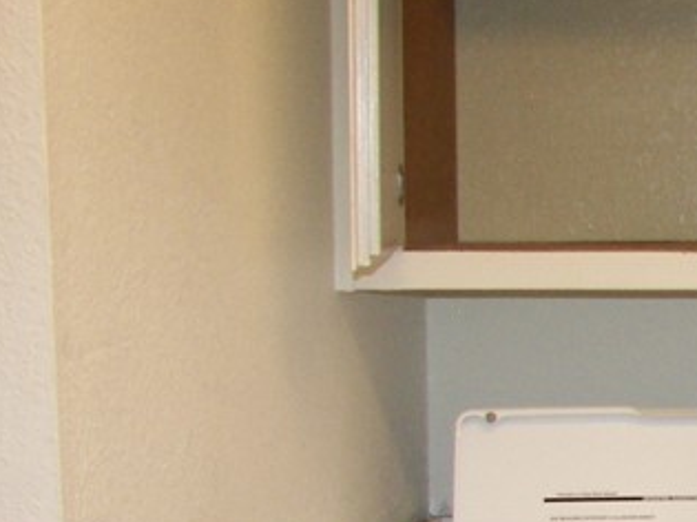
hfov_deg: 15.3
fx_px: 2355
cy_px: 659
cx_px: 1120
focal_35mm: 117
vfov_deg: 12.3
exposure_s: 1/30
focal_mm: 6
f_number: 2.8
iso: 100
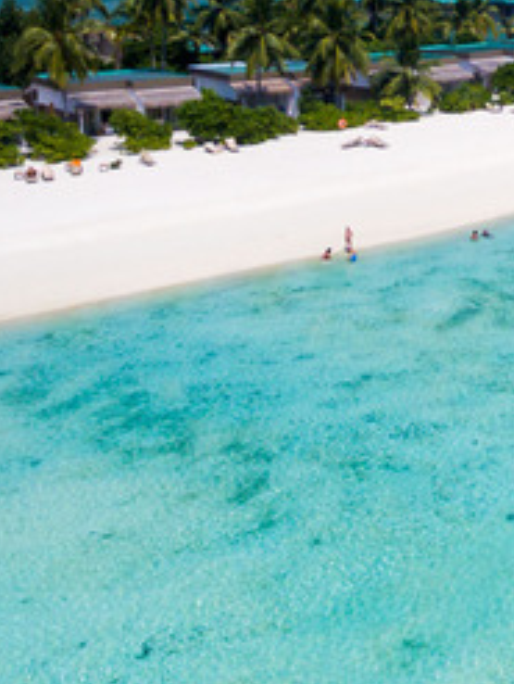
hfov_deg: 20.6
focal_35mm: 65
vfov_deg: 28.3
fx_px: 1285
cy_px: 31
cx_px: 675
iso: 100
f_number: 2.8
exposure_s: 1/2800
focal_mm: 3.61
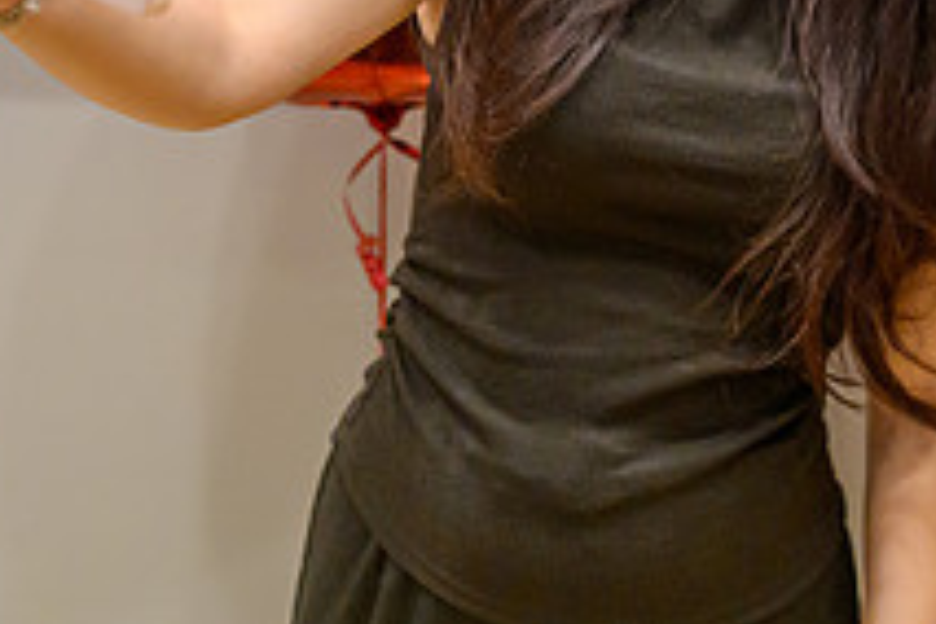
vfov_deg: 13.6
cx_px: 927
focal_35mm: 98
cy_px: -112
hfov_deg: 20.2
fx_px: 2548
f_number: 2.8
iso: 4500
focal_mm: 35
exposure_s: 1/500
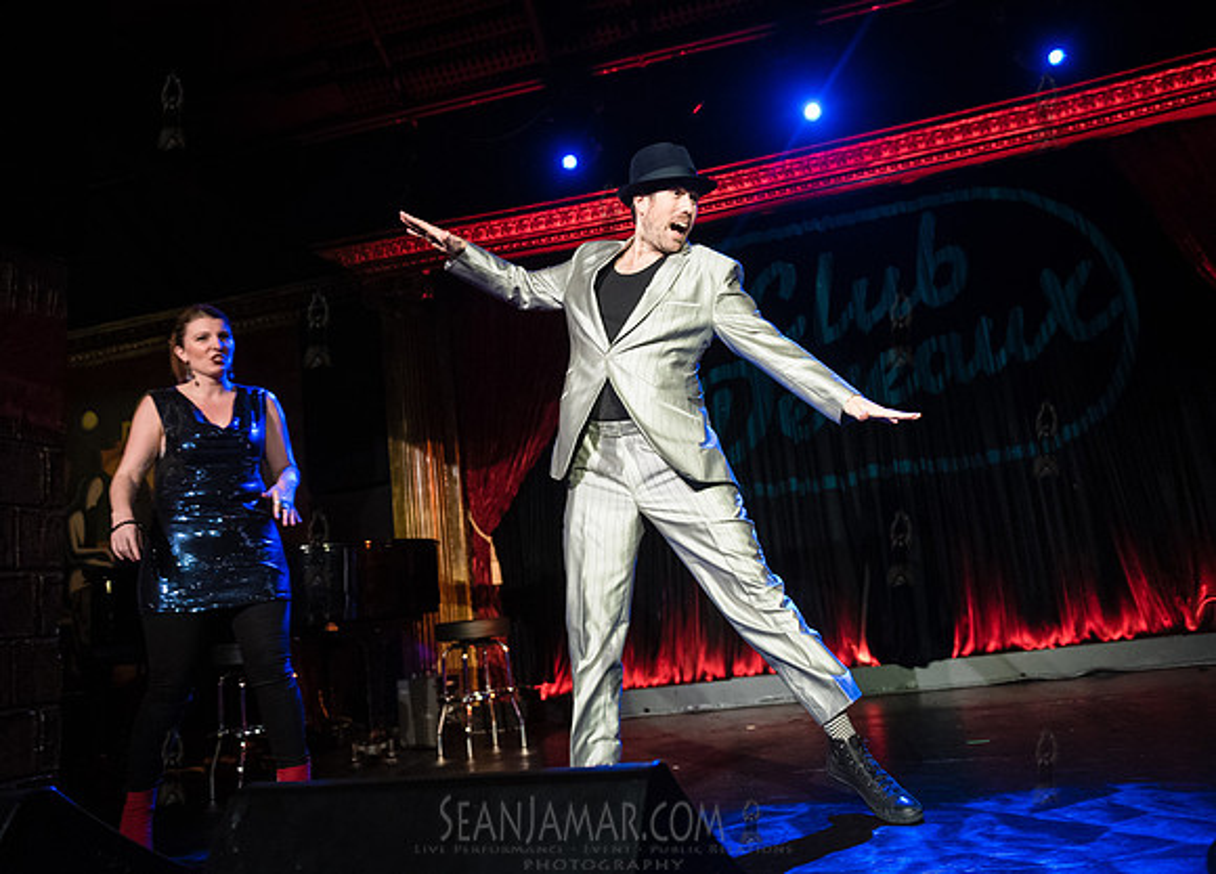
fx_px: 986
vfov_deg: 47.7
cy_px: 380
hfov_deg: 63.3
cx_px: 619
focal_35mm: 28
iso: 4000
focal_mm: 24
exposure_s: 1/200
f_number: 2.8
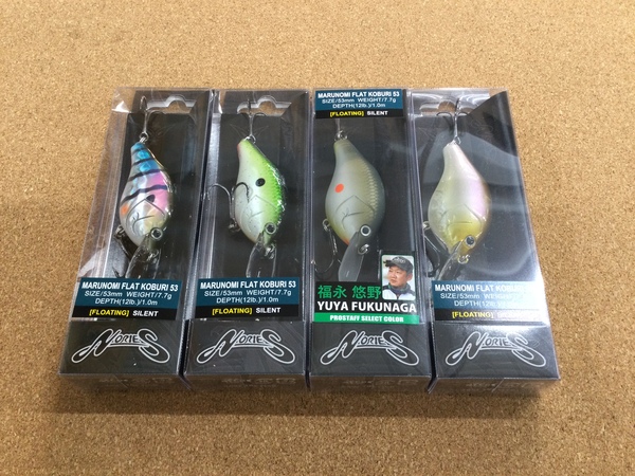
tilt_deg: -63.0
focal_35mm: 31
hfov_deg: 58.4
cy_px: 238
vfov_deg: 45.4
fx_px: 569
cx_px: 318
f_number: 2.4
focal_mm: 3.3
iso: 100
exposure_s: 1/30
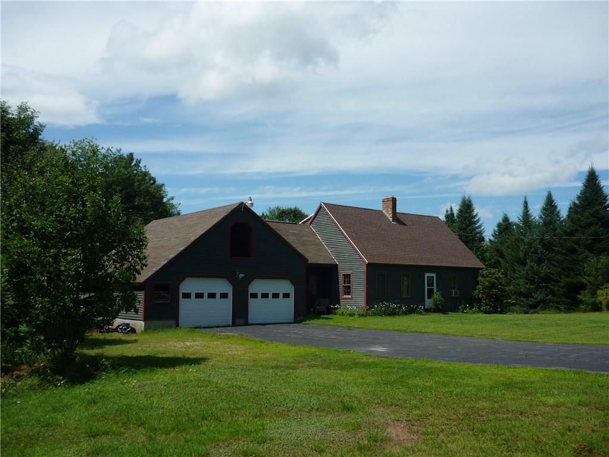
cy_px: 228
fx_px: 581
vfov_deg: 42.9
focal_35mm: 33
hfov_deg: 55.4
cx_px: 304
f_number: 8
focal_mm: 5.5
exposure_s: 1/320
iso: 100
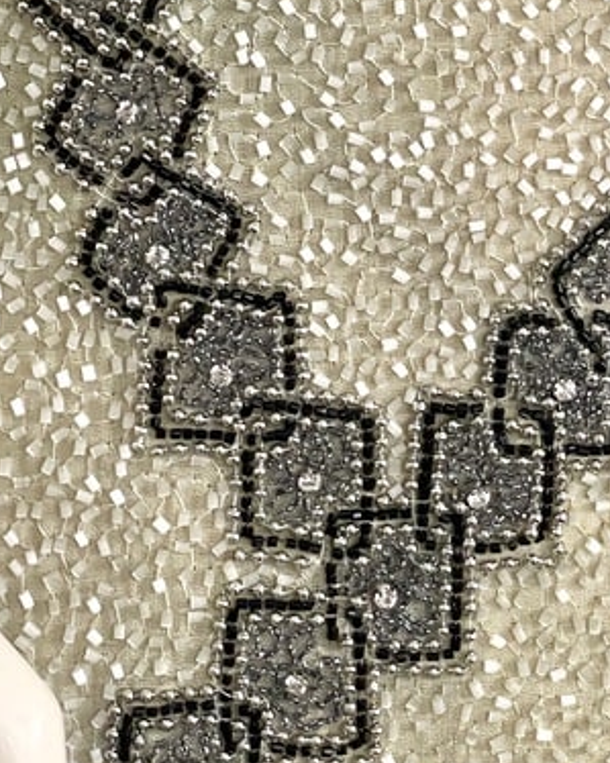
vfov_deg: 13.4
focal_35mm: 139
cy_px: -226
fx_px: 3138
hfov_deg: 11.0
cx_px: 620
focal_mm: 6
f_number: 2
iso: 250
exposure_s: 1/60
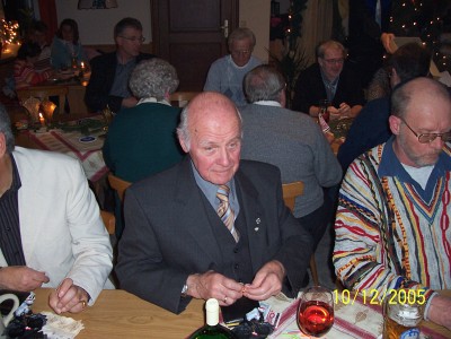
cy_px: 170
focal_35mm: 34
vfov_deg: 41.8
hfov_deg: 54.0
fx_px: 443
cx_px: 226
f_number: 2.7
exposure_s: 1/60
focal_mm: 5.6
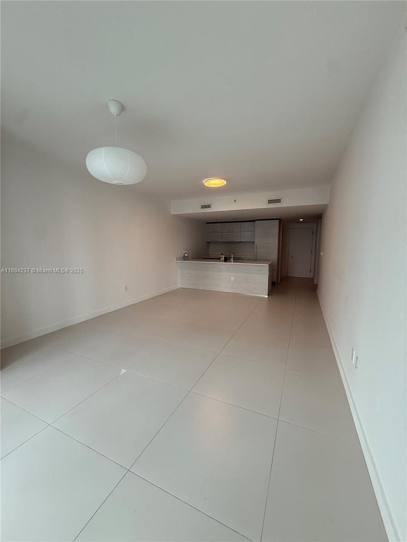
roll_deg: -0.5
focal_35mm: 14
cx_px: 204
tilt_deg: -6.2
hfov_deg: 85.7
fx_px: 219
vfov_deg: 102.1
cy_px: 271
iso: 125
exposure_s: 1/120
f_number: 2.2
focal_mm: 2.22
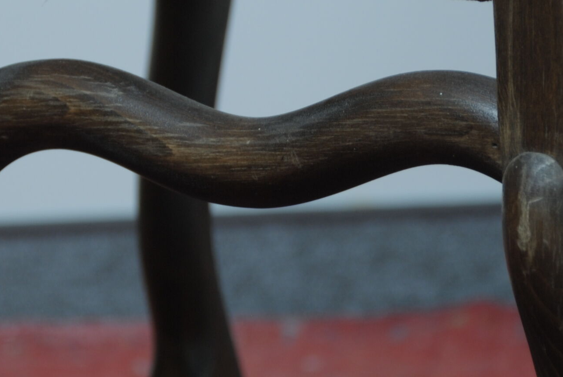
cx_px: 285
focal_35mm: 429
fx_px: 6709
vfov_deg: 3.2
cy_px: 7
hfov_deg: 4.8
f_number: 4.5
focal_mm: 95
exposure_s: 1/100
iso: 100
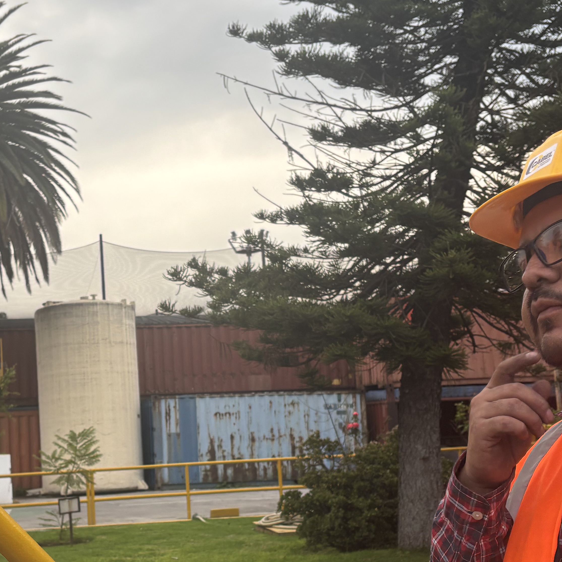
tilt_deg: +4.3
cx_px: 163
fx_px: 1084
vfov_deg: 28.9
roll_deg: +3.8
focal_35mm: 59
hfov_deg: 28.8
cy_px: 371
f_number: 1.6
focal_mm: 5.96
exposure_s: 1/121
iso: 80
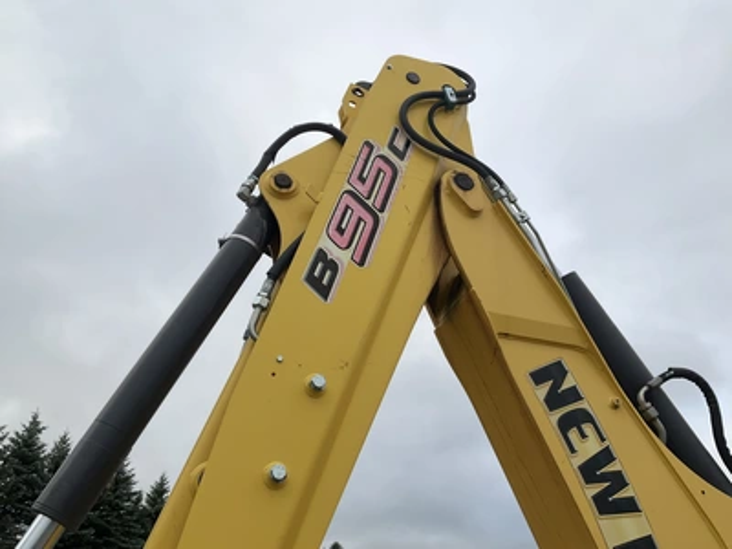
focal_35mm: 29
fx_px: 613
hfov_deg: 61.7
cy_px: 274
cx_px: 366
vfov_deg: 48.2
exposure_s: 1/1412
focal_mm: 3
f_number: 1.8
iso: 25
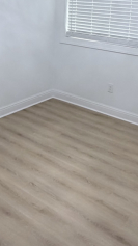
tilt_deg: -10.5
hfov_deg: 27.7
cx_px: 66
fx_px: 280
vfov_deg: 45.1
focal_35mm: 43
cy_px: 50
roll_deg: -2.5
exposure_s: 1/120
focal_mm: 2.22
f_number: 2.2
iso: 160
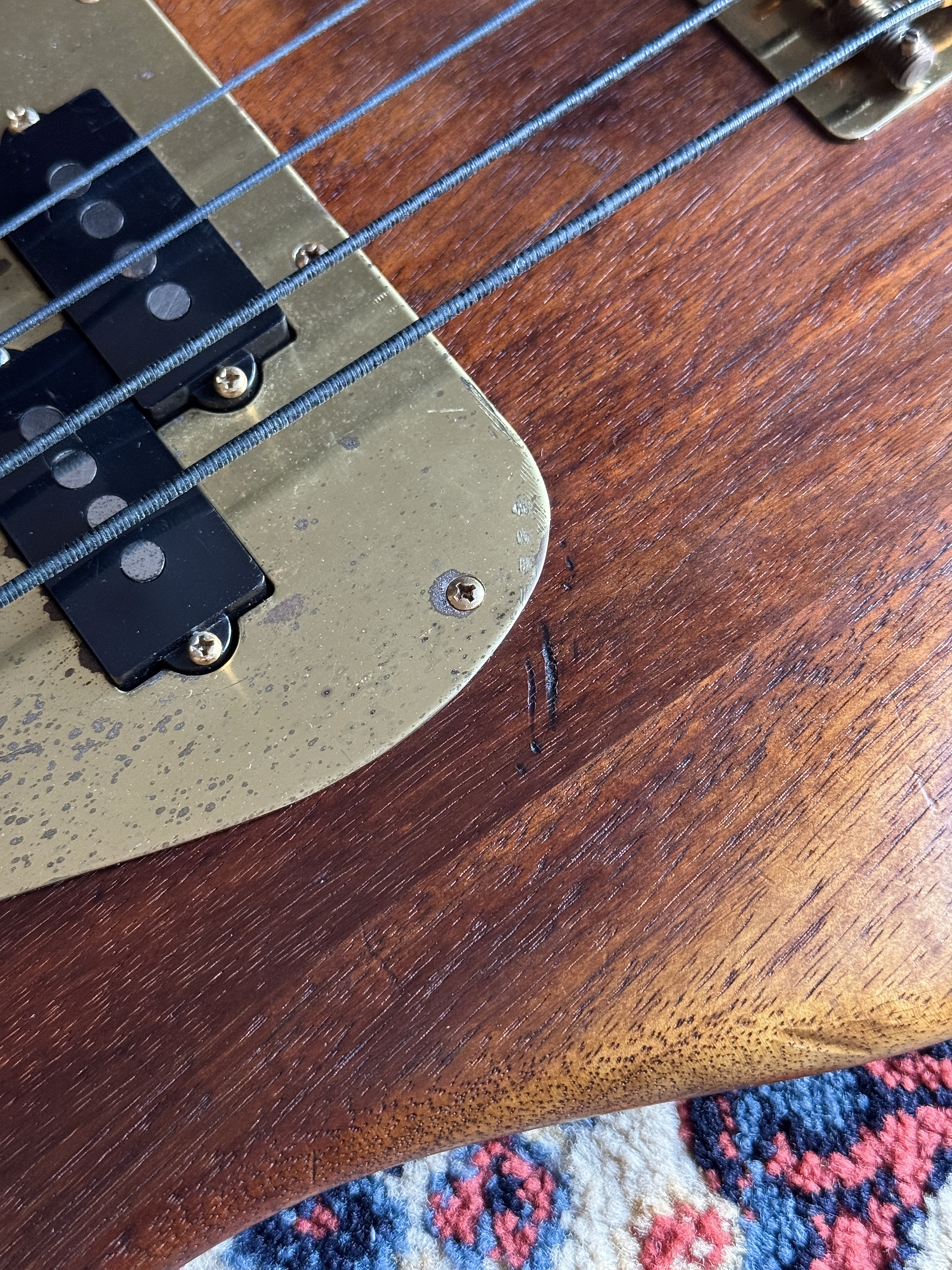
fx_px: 1760
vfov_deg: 39.7
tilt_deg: -68.2
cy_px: 635
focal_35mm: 48
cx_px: 476
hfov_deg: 30.3
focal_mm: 6.76
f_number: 1.78
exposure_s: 1/40
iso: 500
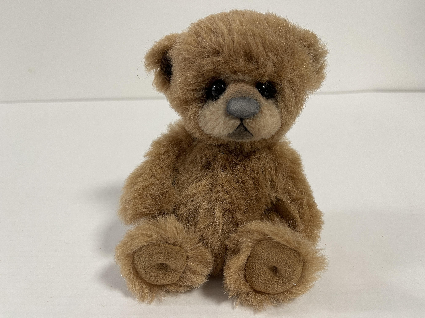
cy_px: 159
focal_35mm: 25
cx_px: 212
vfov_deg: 54.9
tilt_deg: -20.8
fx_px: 307
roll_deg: +1.5
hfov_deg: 69.4
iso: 100
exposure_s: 1/50
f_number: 1.6
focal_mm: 5.1
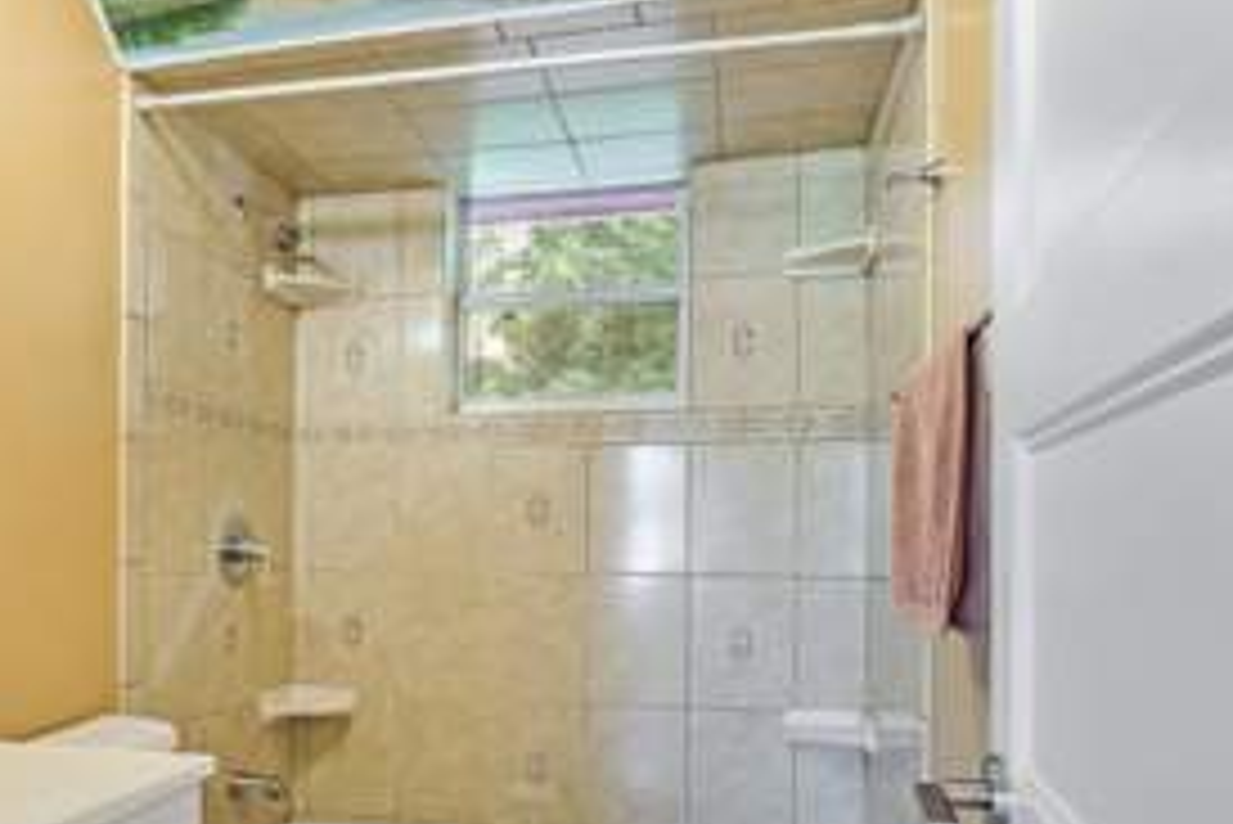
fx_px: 989
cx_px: 387
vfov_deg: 44.7
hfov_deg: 61.9
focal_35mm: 29
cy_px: 536
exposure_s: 1/100
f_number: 9
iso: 250
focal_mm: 11
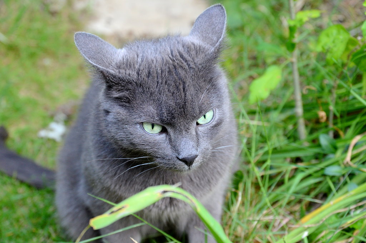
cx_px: 183
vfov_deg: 13.0
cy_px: 122
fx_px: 1065
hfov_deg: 19.5
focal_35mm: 105
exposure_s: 1/160
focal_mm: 70
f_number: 5
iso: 800
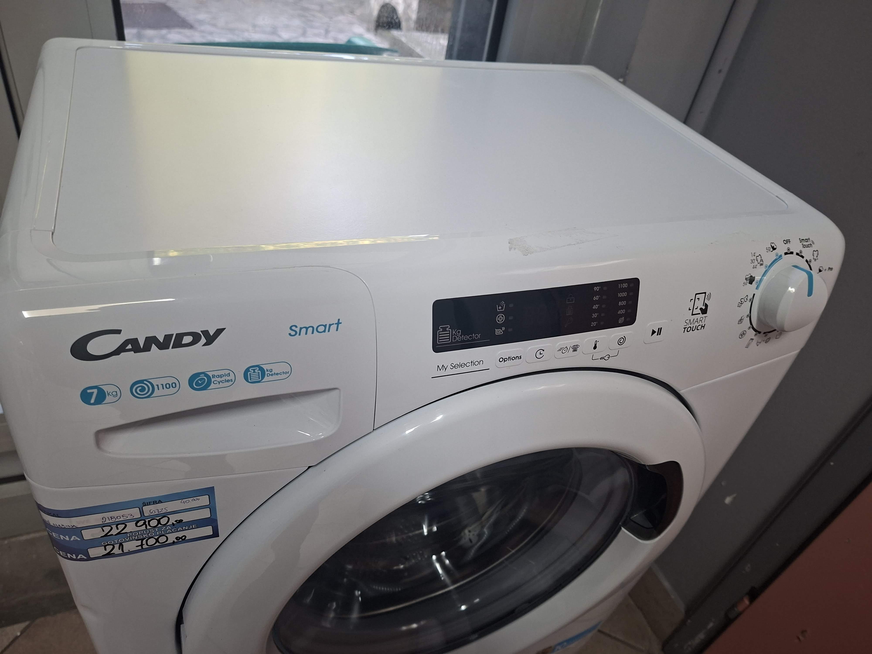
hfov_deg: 73.9
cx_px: 436
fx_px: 579
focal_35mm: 23
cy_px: 327
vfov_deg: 58.9
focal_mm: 5.54
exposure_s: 1/50
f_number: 1.8
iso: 250
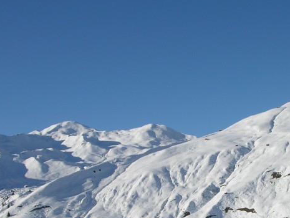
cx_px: 217
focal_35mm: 77
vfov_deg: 19.0
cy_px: 167
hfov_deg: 25.0
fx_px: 645
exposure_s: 1/345
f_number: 7.1
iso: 50
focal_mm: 8.9
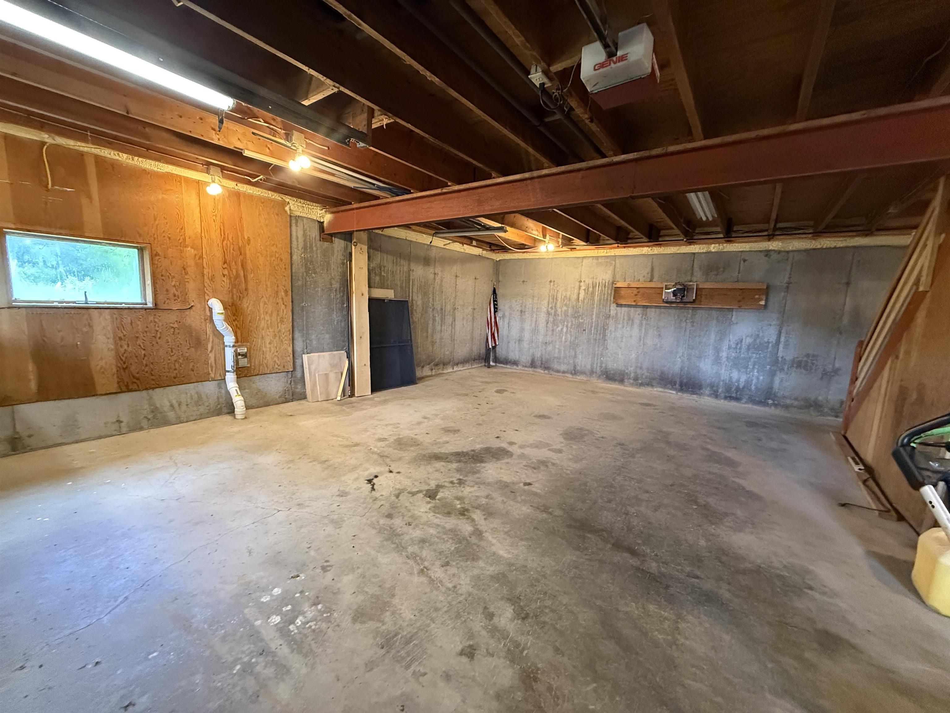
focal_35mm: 14
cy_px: 356
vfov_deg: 85.7
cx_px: 475
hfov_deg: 102.1
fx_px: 384
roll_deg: -2.3
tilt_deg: -6.7
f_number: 2.2
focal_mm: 2.22
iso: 640
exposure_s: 1/60
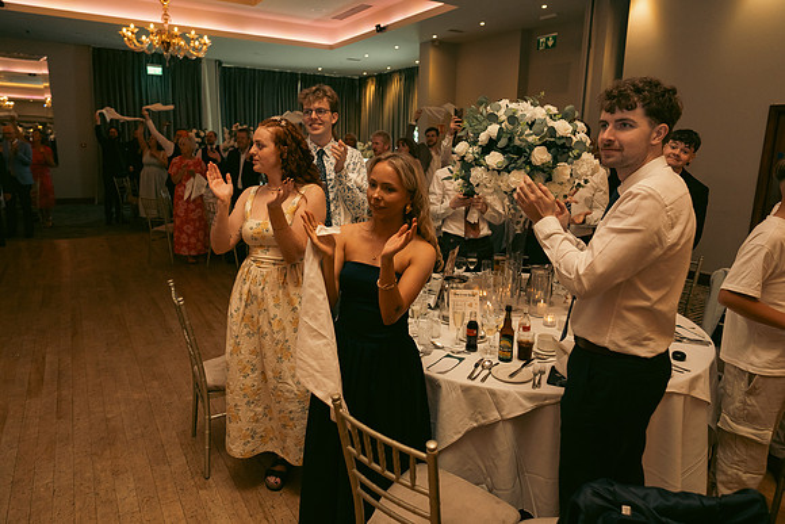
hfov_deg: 73.7
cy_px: 262
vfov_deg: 53.2
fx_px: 523
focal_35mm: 24
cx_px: 392
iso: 2500
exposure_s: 1/160
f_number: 3.5
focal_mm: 24
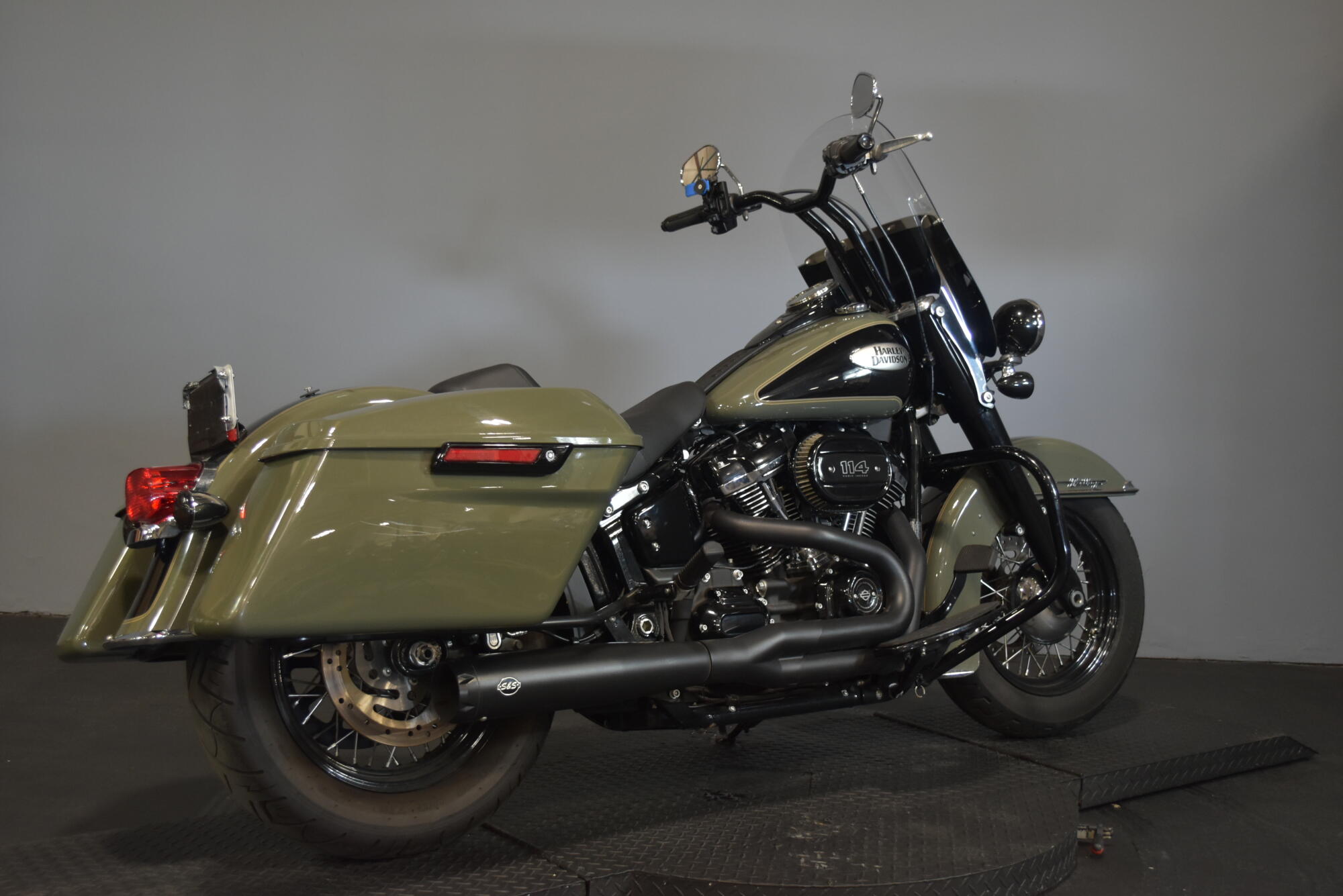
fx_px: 1567
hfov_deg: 46.4
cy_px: 448
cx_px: 672
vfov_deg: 31.9
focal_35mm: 42
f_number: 4.5
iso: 900
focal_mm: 28
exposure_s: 1/30
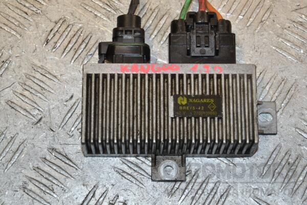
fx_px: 895
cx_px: 154
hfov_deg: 19.5
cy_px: 102
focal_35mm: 105
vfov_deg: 13.0
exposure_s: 1/200
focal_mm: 70
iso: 800
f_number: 8
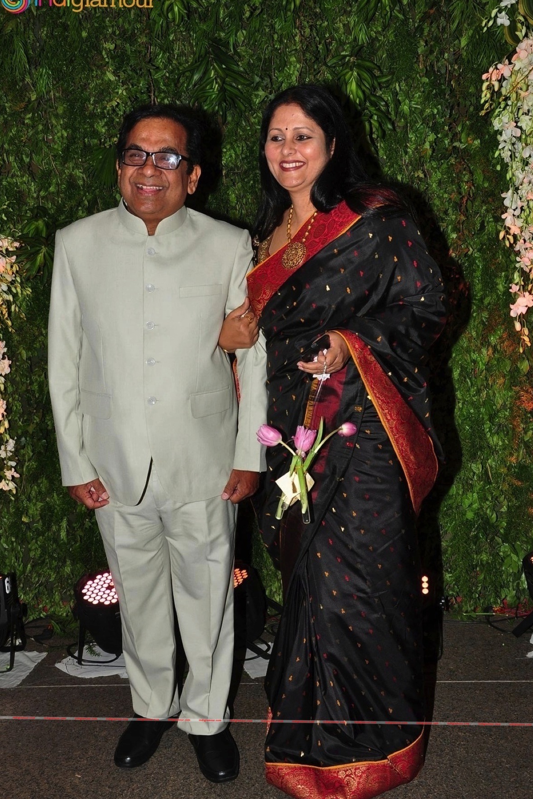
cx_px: 272
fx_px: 888
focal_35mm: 40
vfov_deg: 48.5
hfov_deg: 33.4
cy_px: 393
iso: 200
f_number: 7.1
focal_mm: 26
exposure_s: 1/125
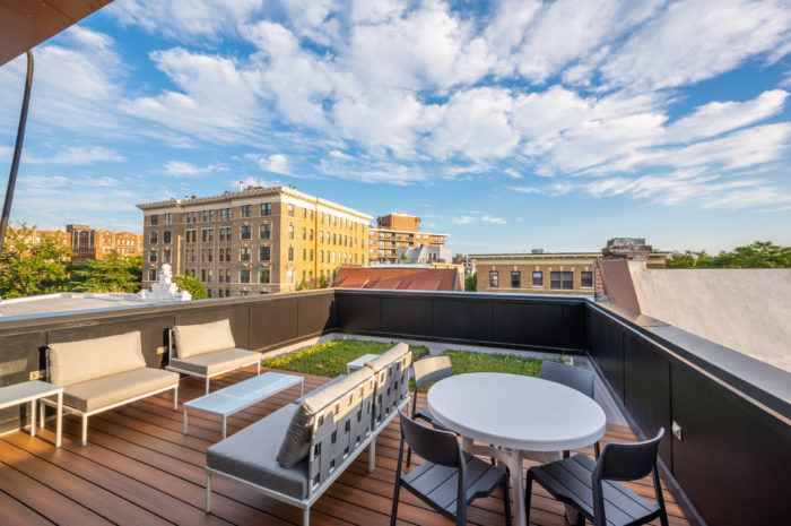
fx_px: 307
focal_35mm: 14
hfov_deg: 104.3
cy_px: 263
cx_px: 396
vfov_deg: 81.1
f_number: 13
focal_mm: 14
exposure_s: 1/50
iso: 100
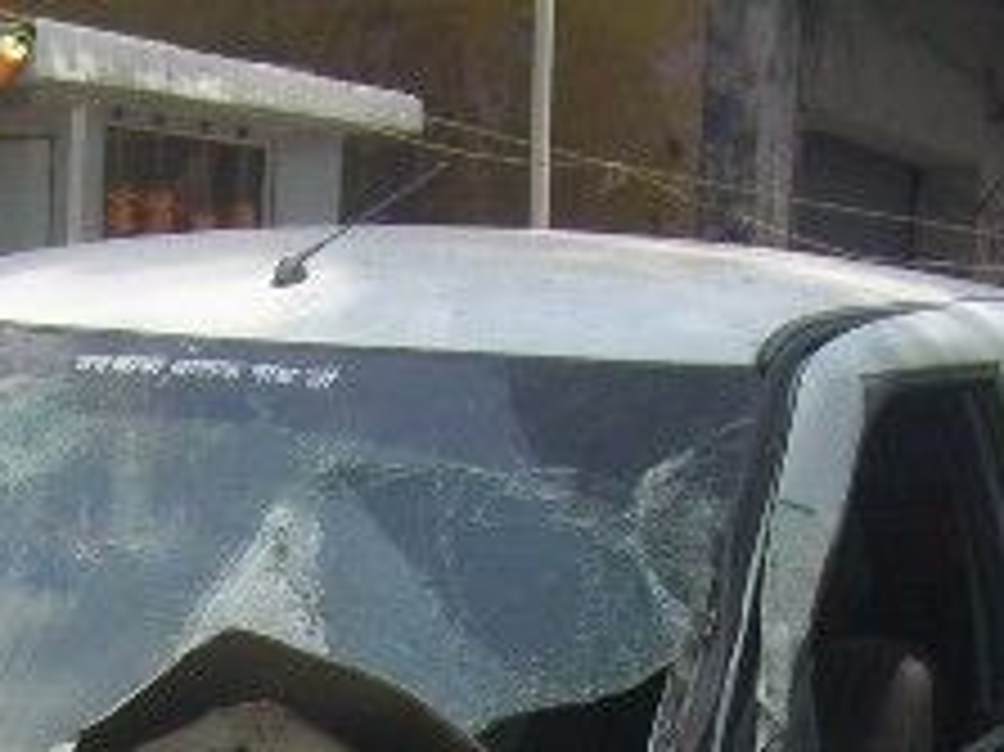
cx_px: -36
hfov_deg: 15.0
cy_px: 1346
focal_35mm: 129
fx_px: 3739
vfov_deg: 10.8
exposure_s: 1/320
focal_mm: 6
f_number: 4.8
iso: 80
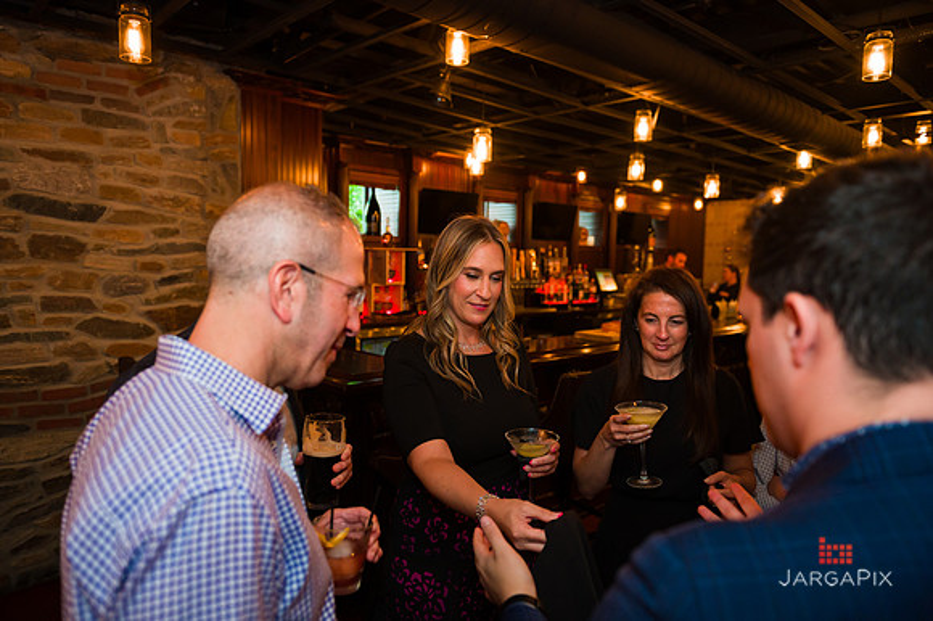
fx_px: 623
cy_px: 311
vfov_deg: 53.0
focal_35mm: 24
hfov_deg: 73.7
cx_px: 467
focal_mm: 24
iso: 1600
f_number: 3.2
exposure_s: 1/200
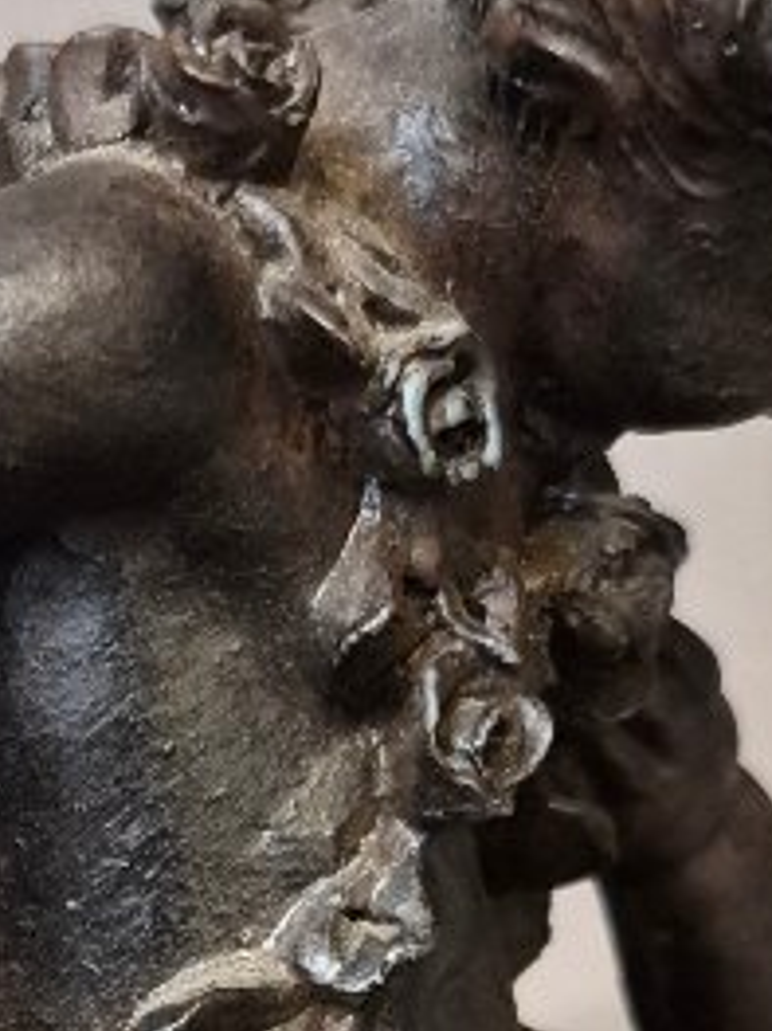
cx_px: -39
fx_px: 3125
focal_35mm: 105
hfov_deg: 13.8
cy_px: 1192
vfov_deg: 17.9
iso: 1250
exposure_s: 1/100
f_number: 1.8
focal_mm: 5.4
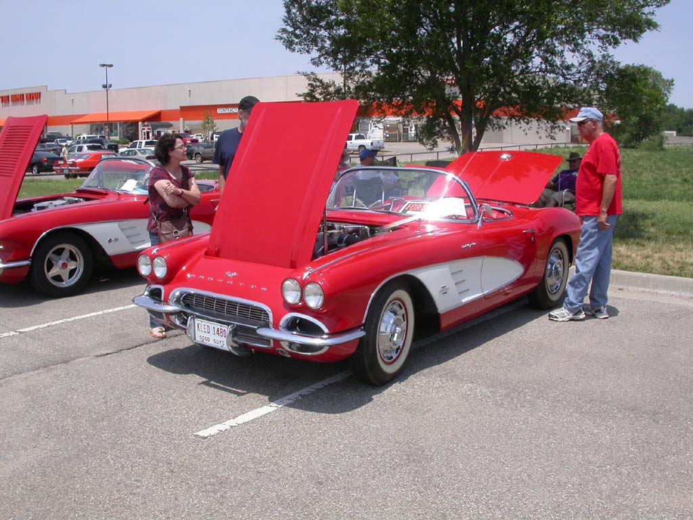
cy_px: 260
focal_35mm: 38
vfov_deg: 37.7
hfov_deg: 49.0
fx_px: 761
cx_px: 346
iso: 100
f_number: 7.5
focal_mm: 7.85
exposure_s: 1/374
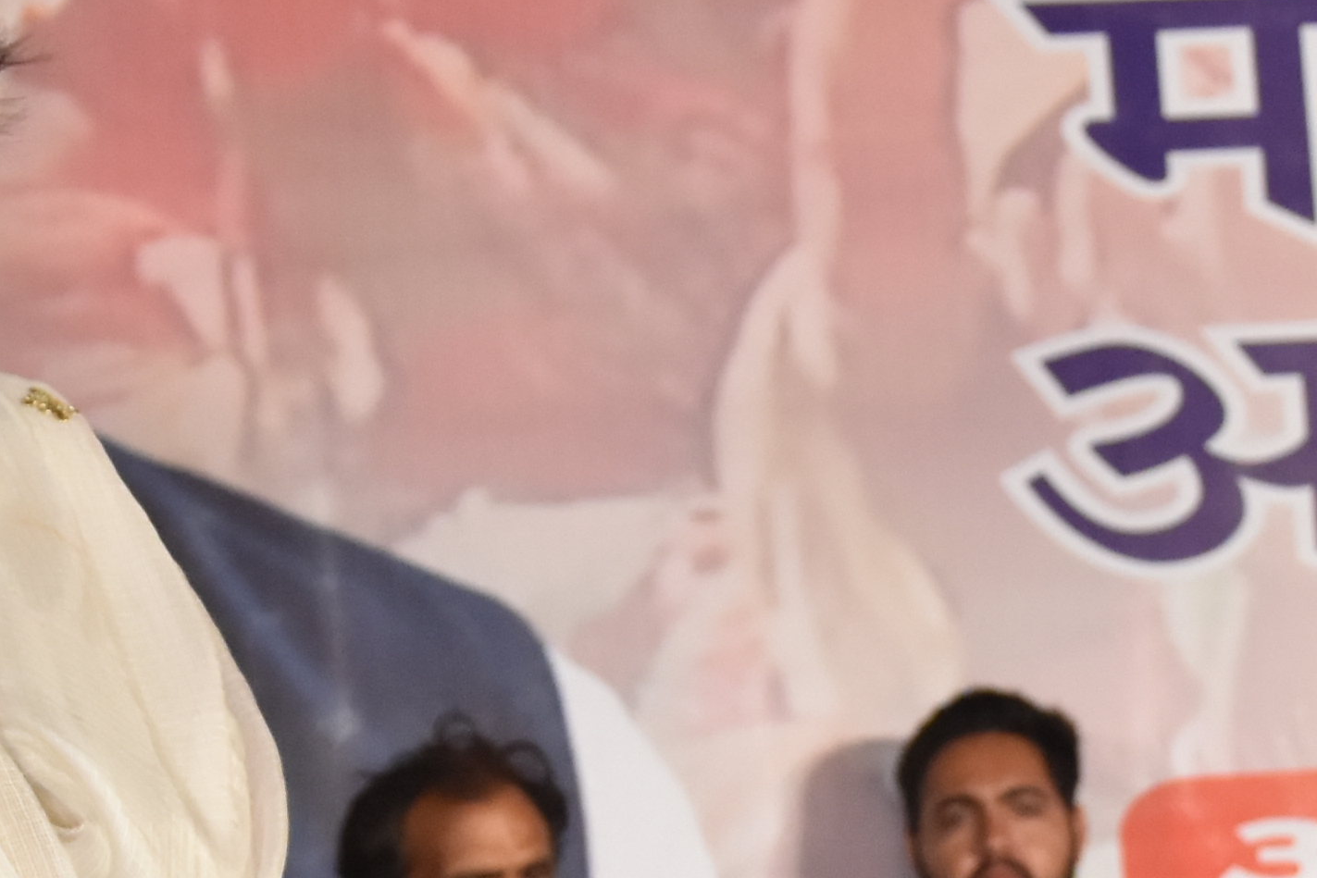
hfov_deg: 9.5
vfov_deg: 6.4
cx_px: 1073
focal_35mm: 215
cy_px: 752
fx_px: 7866
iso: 1250
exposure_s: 1/125
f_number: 5.6
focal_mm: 34
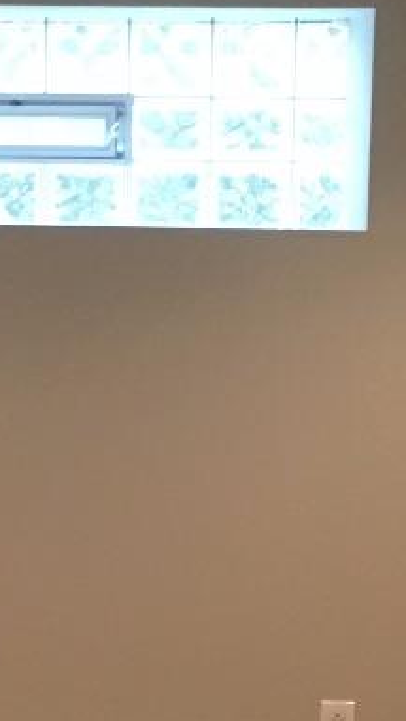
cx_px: 74
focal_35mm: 119
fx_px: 2276
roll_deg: -0.5
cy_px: 568
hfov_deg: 10.2
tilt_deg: -8.4
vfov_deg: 17.9
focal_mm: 4.15
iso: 200
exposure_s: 1/30
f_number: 2.2
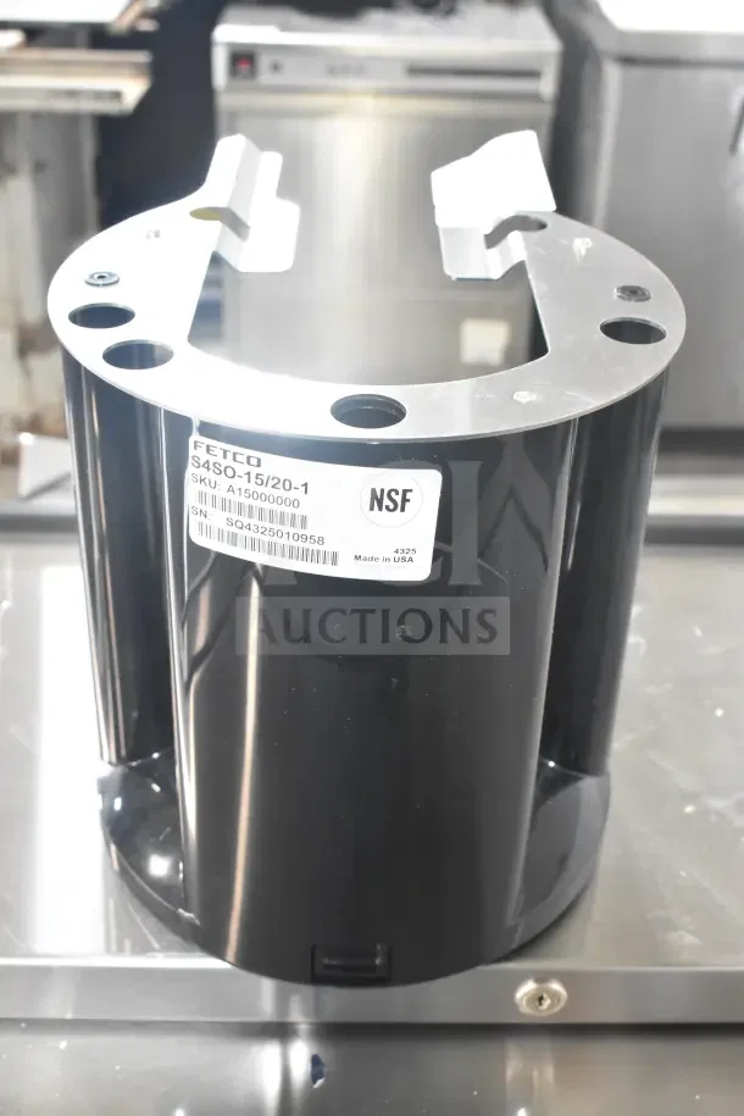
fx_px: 1302
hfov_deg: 31.9
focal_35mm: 42
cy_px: 558
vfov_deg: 46.4
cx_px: 372
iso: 6400
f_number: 5.6
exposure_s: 1/125
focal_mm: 28
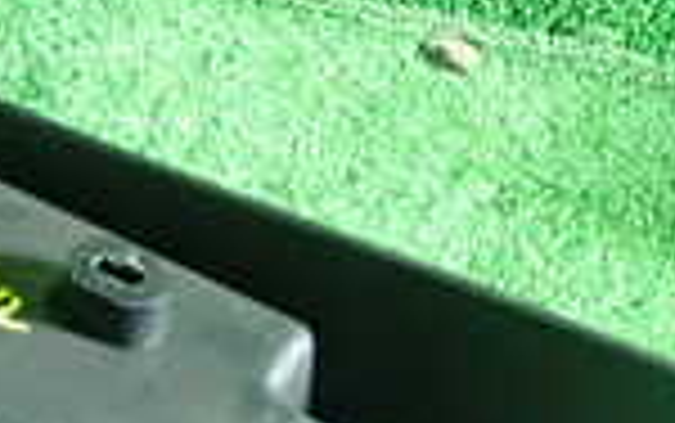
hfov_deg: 17.6
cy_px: 266
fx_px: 1951
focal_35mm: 106
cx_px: -342
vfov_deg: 12.4
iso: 500
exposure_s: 1/30
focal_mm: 4.5
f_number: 2
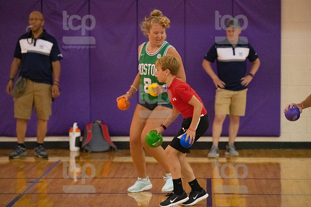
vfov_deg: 8.6
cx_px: 156
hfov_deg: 12.8
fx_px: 1382
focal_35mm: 160
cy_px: 104
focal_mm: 160
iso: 10000
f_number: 4
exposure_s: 1/800
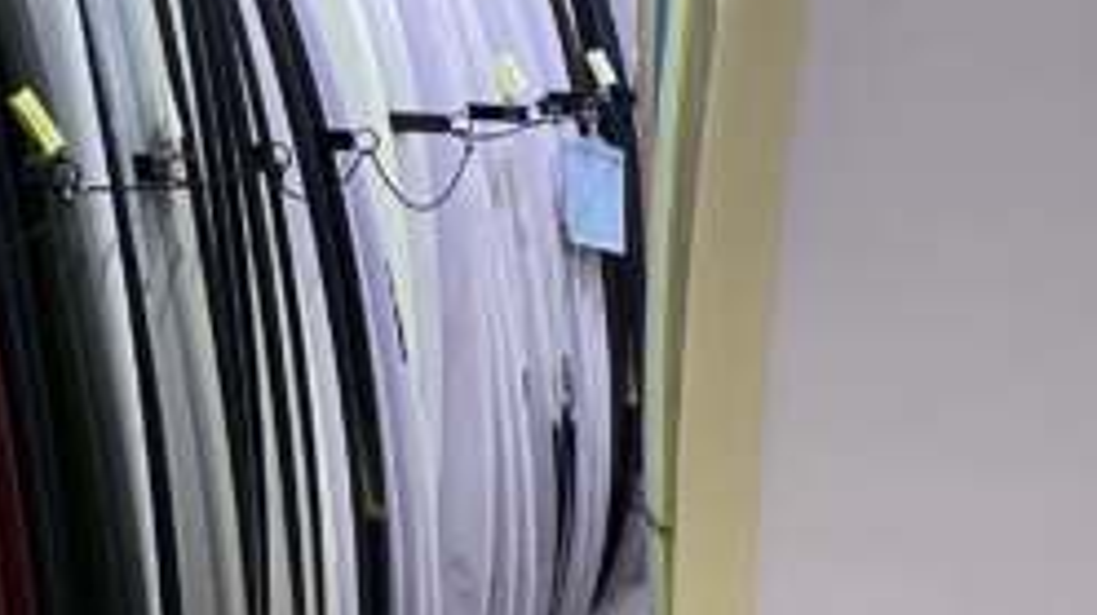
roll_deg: +0.5
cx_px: 1168
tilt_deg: -13.6
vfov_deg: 10.9
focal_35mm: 109
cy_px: 774
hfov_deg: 19.0
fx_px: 3168
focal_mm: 3.3
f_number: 2.4
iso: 64
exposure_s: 1/50
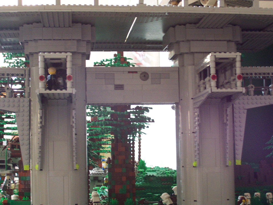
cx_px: 136
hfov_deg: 27.4
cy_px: 102
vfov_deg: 20.7
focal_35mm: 71
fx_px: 560
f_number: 4
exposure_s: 1/10
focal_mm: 10.8
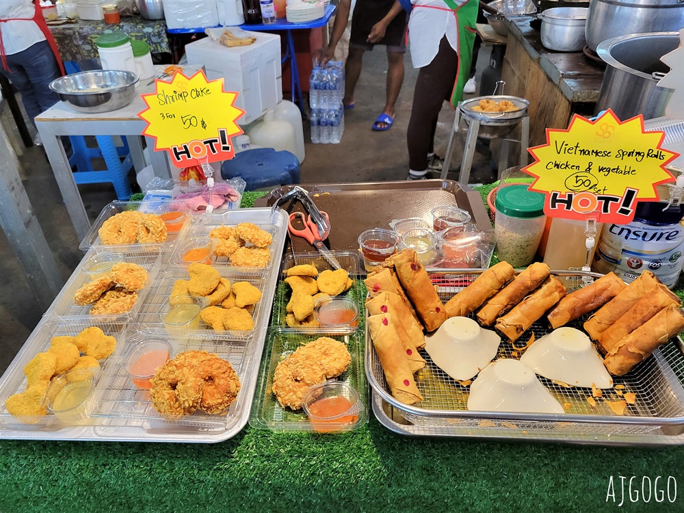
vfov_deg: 53.1
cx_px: 342
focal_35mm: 26
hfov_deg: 67.3
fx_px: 514
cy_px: 256
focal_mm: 5.4
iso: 320
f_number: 1.8
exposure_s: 1/100
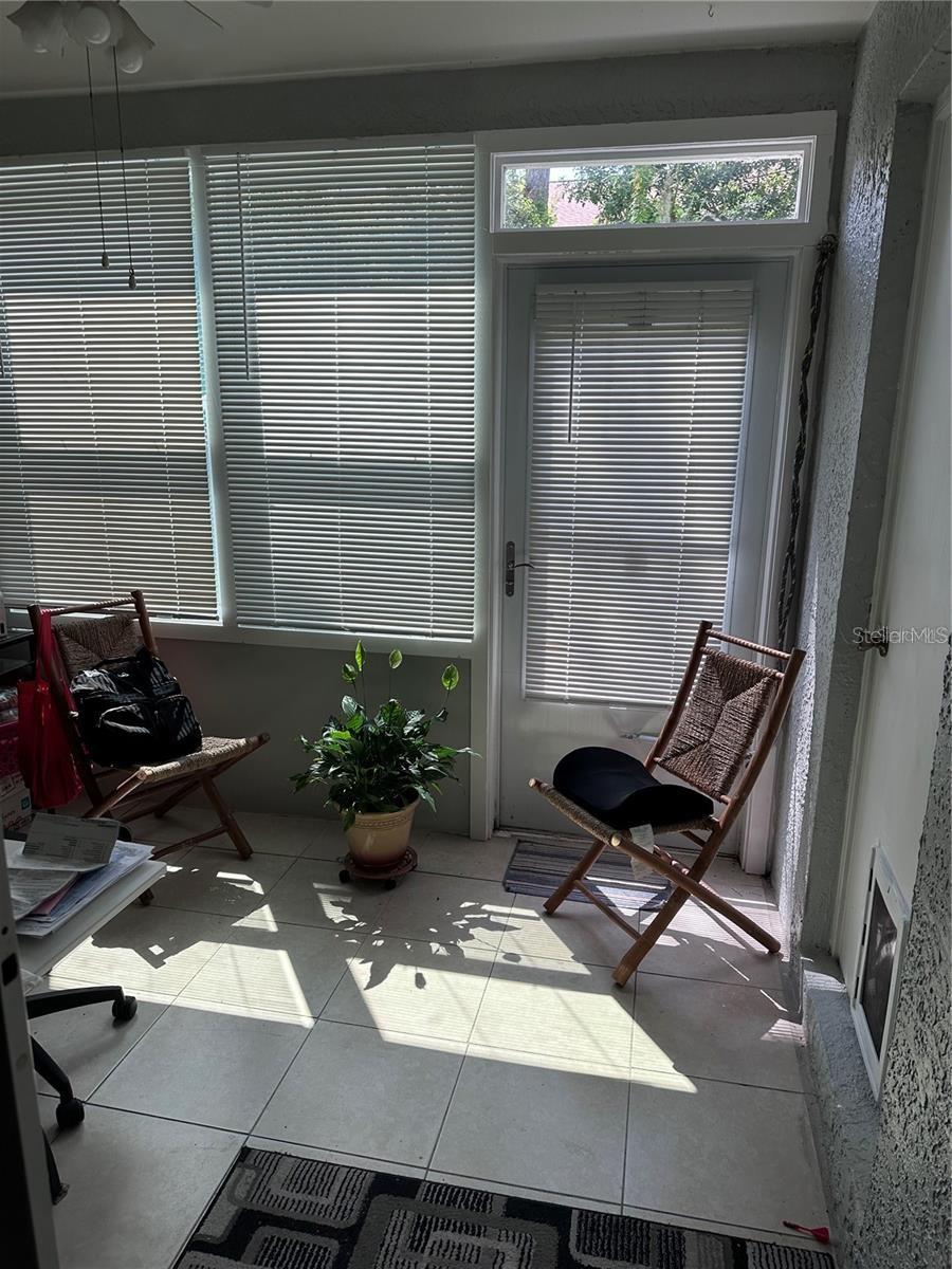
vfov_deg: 71.6
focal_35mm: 24
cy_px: 634
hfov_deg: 56.8
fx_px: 880
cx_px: 476
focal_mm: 6.86
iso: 80
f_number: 1.78
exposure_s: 1/630
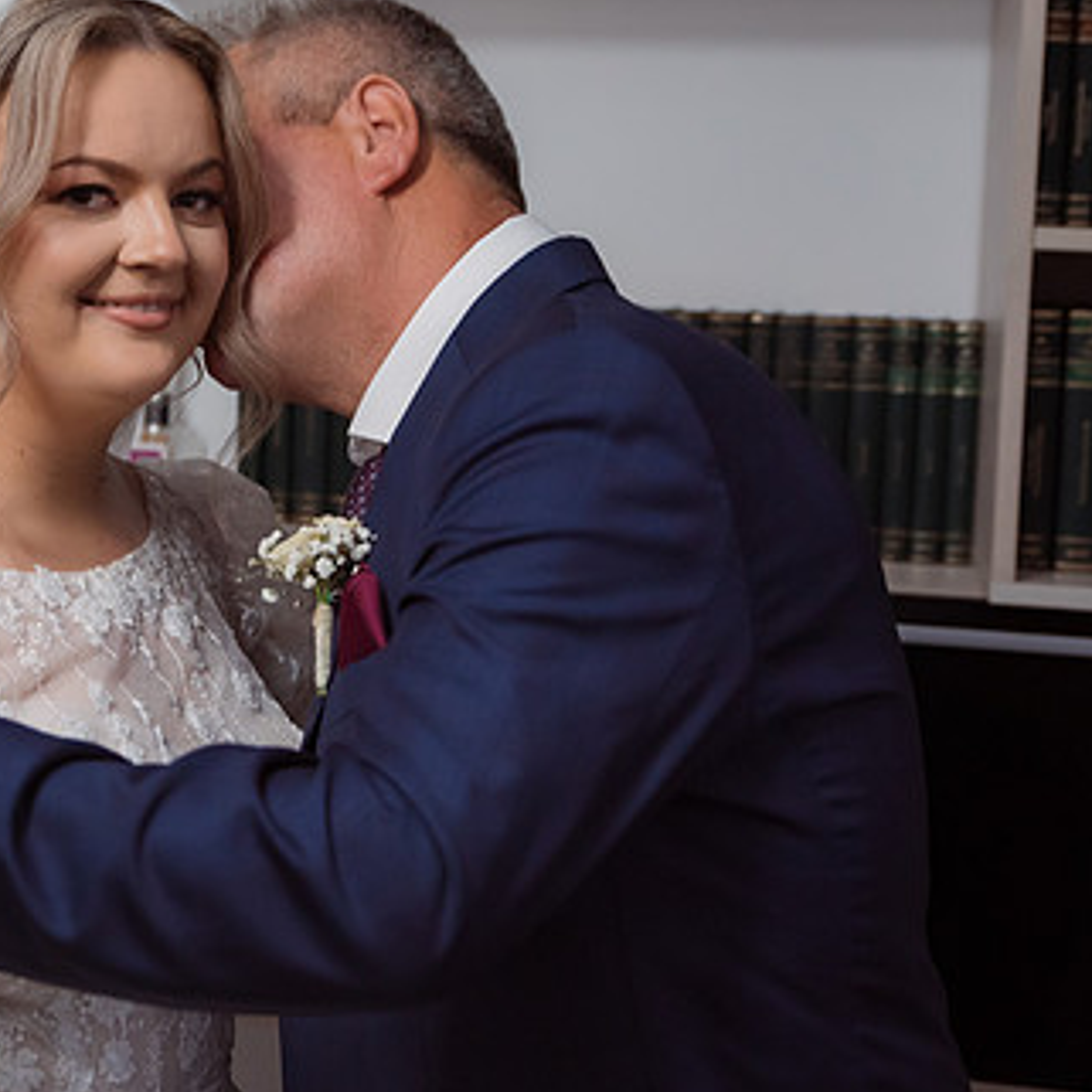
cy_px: 444
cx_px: 177
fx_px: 2570
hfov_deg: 23.5
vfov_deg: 24.0
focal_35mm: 72
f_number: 2.8
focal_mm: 38
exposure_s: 1/200
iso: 1600
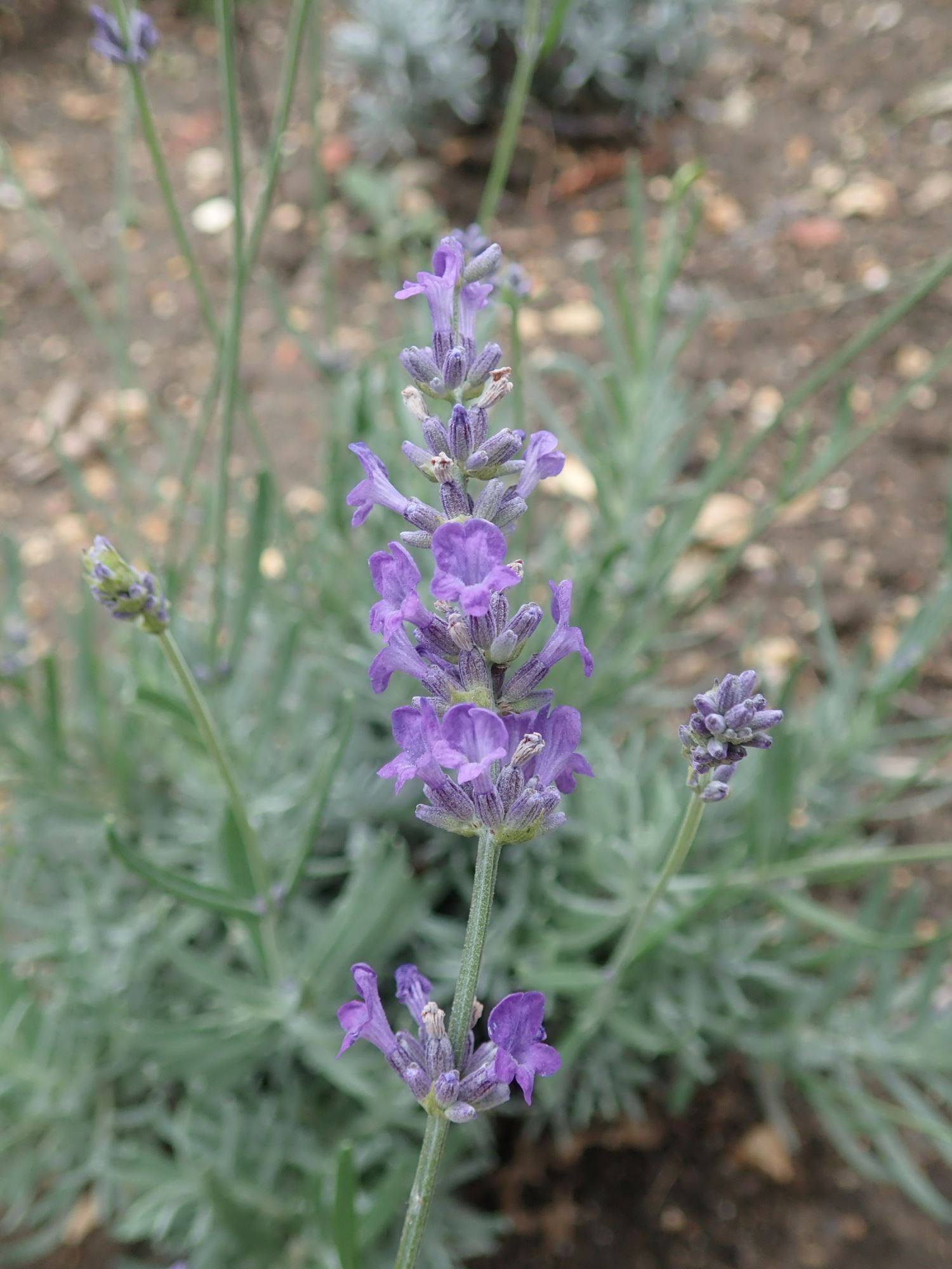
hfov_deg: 46.8
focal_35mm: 30
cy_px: 634
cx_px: 476
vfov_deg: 60.0
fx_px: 1100
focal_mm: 5.5
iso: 125
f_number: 2.3
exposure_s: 1/125
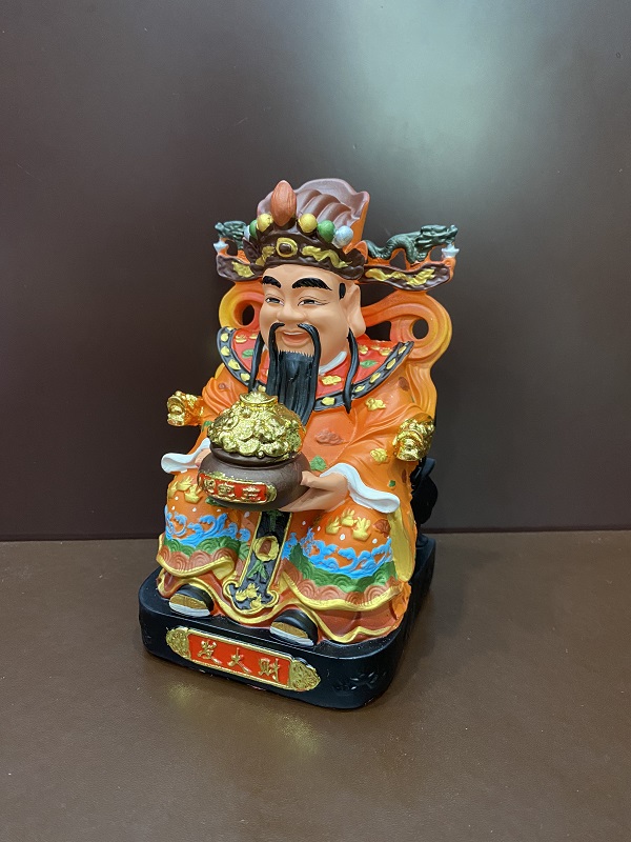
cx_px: 316
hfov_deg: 53.1
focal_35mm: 26
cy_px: 421
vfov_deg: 67.3
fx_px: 632
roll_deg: -0.5
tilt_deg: -15.1
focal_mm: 4.25
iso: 500
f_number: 1.8
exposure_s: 1/40
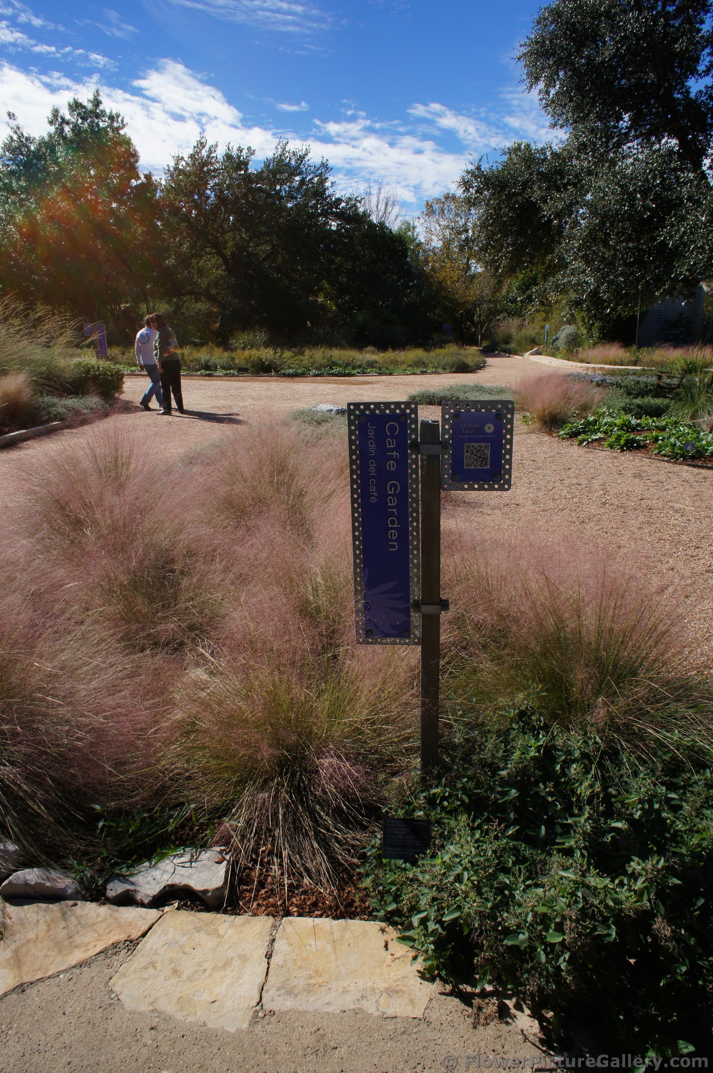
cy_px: 536
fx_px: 714
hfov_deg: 53.0
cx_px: 356
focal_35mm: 24
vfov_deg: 73.8
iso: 200
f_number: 13
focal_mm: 16
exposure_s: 1/250
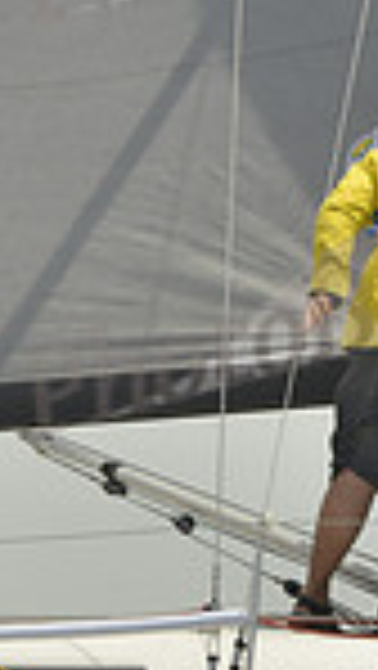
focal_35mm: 472
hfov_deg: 2.6
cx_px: -207
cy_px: 618
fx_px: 8396
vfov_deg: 4.6
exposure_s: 1/1250
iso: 560
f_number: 13
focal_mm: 116
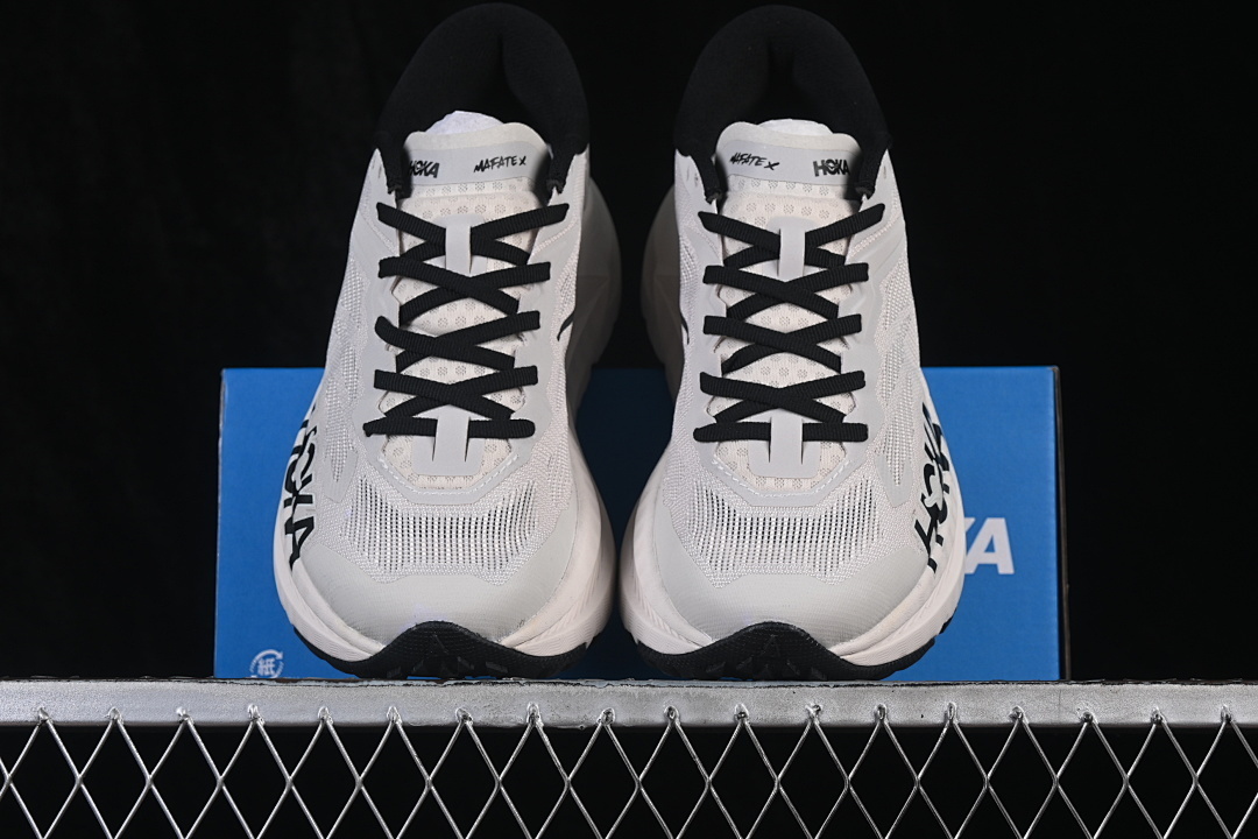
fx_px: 2621
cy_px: 420
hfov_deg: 27.0
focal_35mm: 75
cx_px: 629
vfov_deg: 18.2
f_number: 8
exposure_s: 1/80
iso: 160
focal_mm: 50
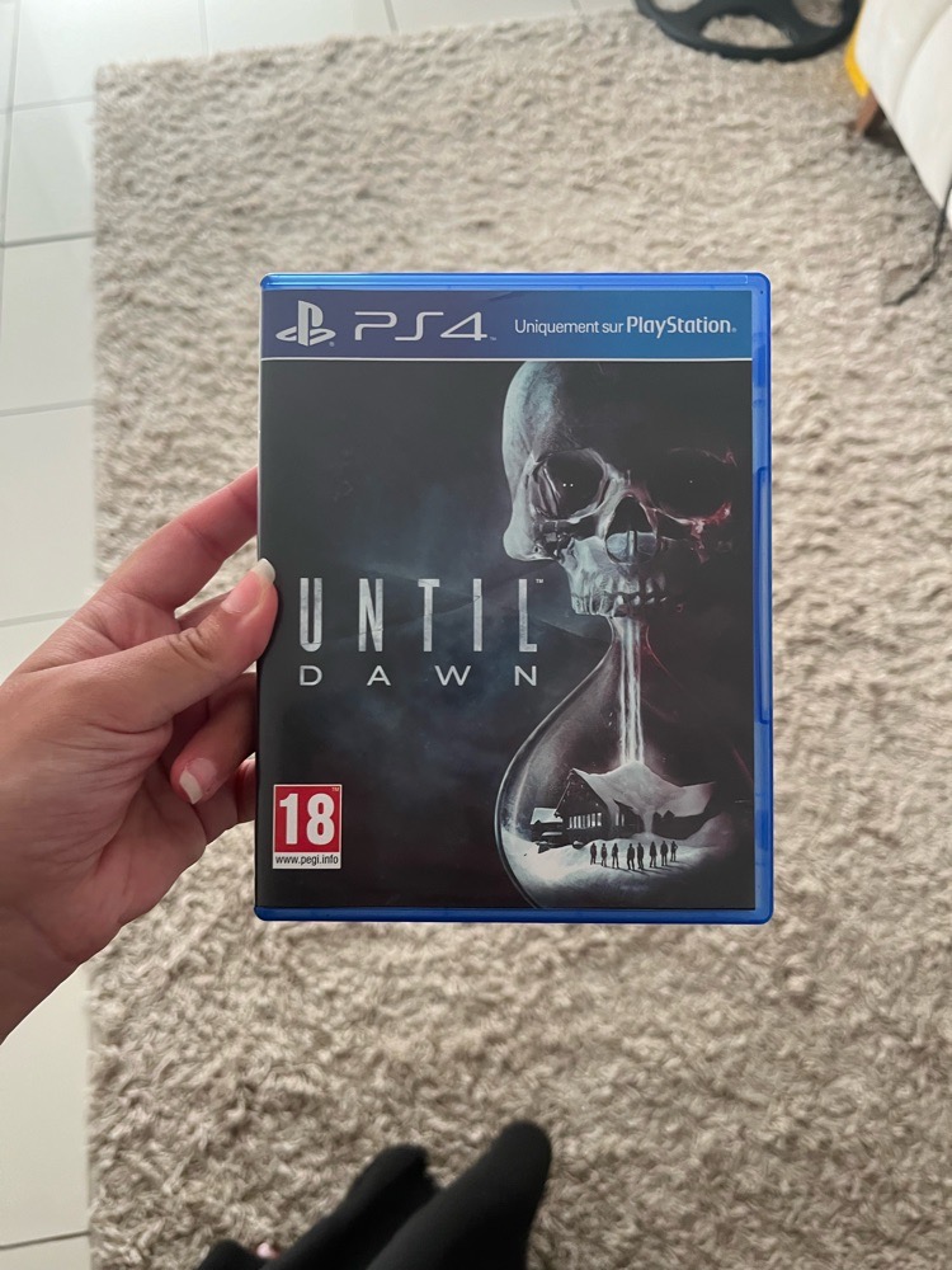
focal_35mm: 26
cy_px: 635
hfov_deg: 53.1
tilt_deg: -64.4
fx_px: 953
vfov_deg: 67.3
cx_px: 476
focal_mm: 5.1
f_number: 1.6
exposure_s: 1/60
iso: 200
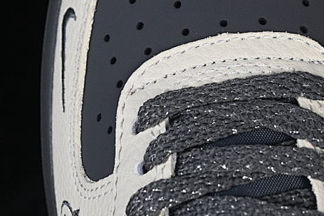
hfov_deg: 11.5
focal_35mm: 178
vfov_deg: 7.7
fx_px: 1601
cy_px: 47
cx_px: 212
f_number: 7.1
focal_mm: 50
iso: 160
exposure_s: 1/80
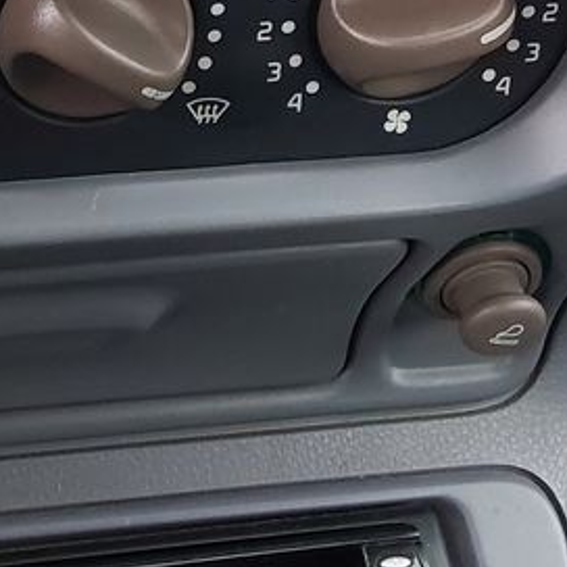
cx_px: -29
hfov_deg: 18.5
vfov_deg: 18.1
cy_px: -119
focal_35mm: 91
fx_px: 1686
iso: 80
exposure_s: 1/100
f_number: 1.9
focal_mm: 2.91
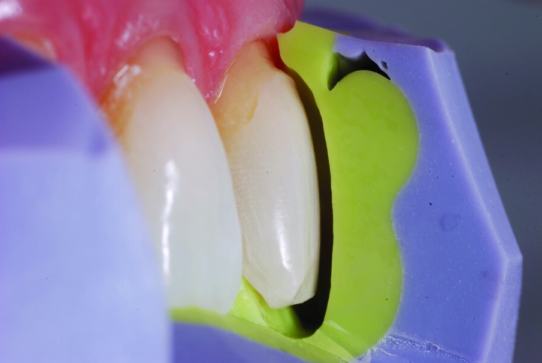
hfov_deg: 13.0
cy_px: 182
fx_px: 2373
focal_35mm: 158
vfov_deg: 8.7
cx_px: 271
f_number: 36
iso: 160
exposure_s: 1/60
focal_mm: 105
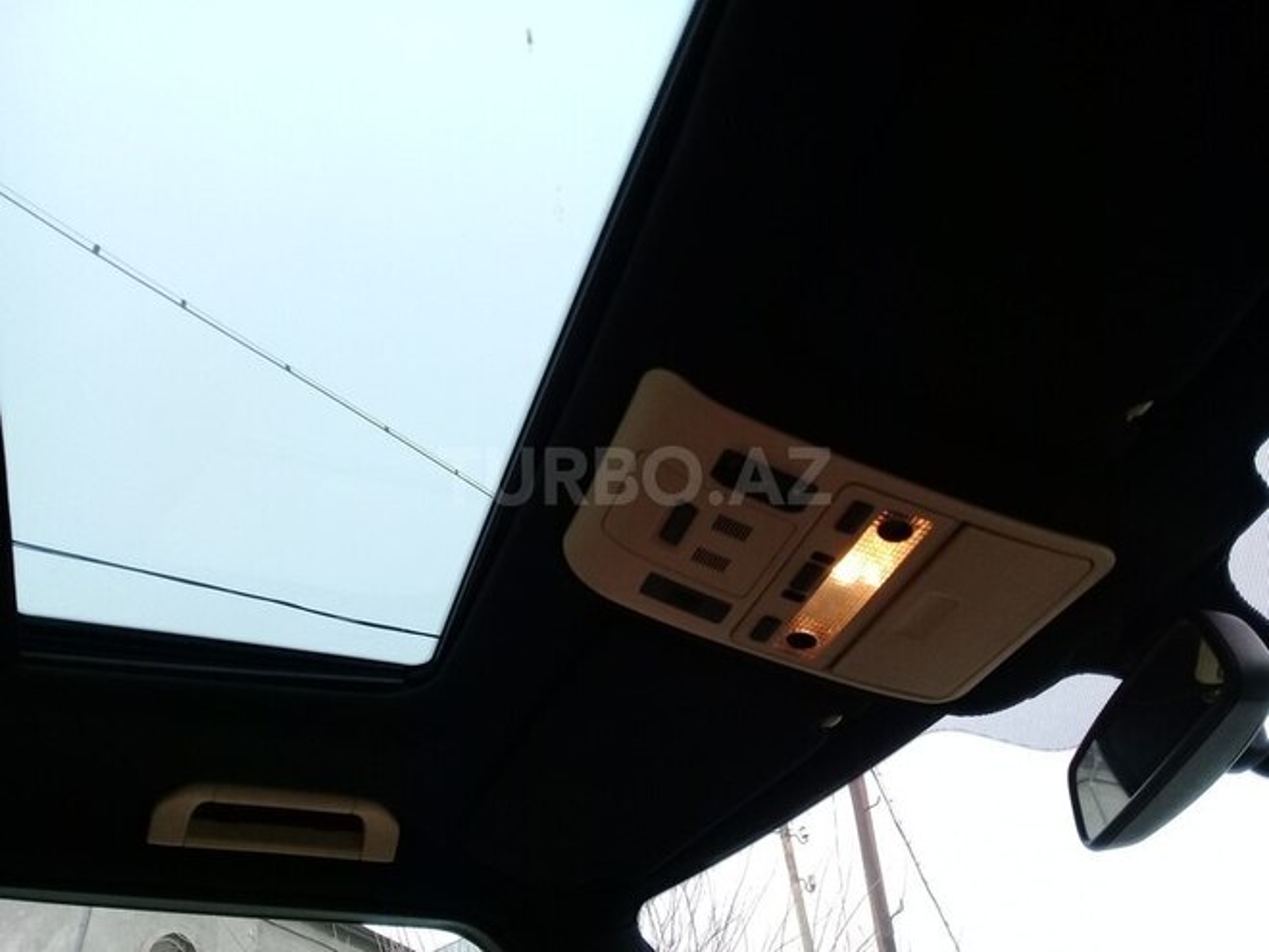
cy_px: 476
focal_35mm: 31
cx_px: 634
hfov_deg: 58.4
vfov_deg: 45.4
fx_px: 1136
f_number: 2.2
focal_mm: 3.3
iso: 50
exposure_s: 1/198
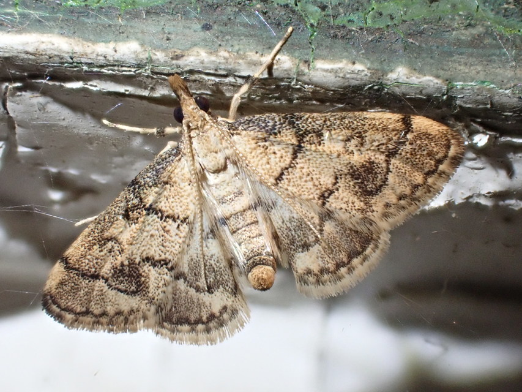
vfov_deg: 20.7
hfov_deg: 27.4
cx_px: 261
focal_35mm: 71
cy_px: 196
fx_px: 1071
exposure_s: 1/100
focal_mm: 12.73
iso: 800
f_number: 5.6
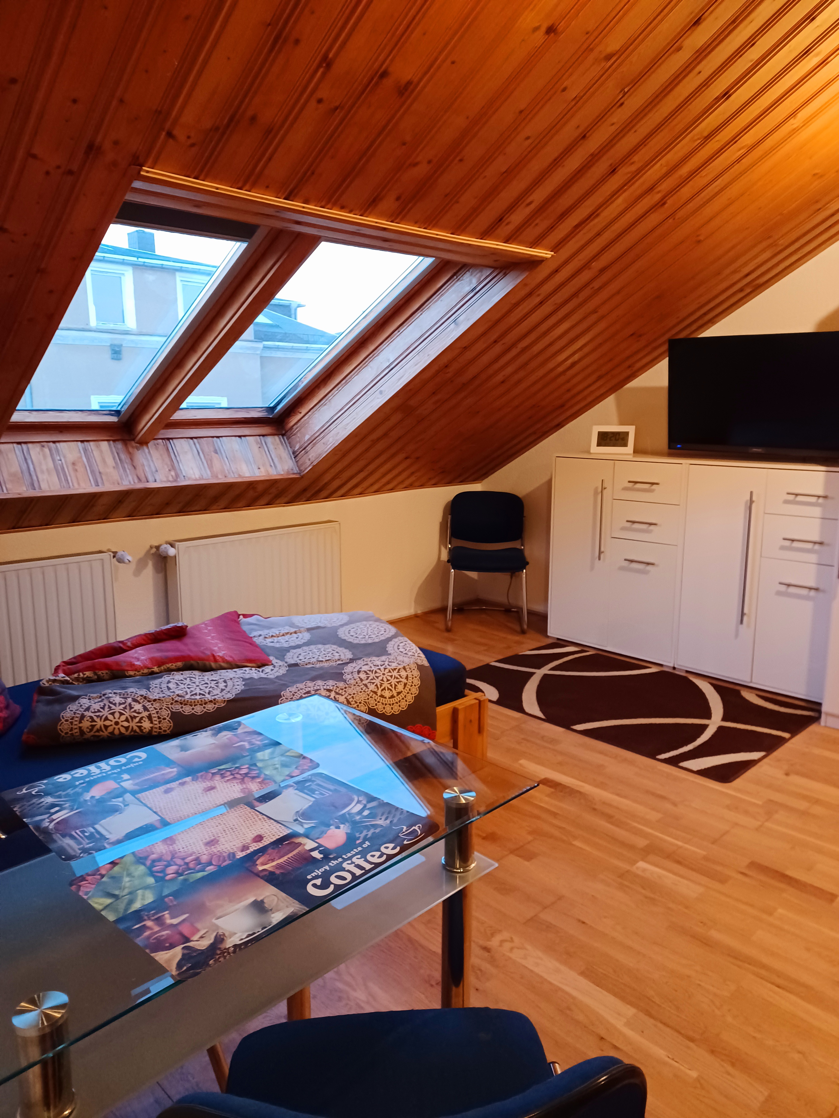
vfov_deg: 69.4
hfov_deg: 54.9
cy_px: 559
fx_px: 808
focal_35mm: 25
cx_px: 420
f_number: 1.8
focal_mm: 4.6
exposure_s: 1/25
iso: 640
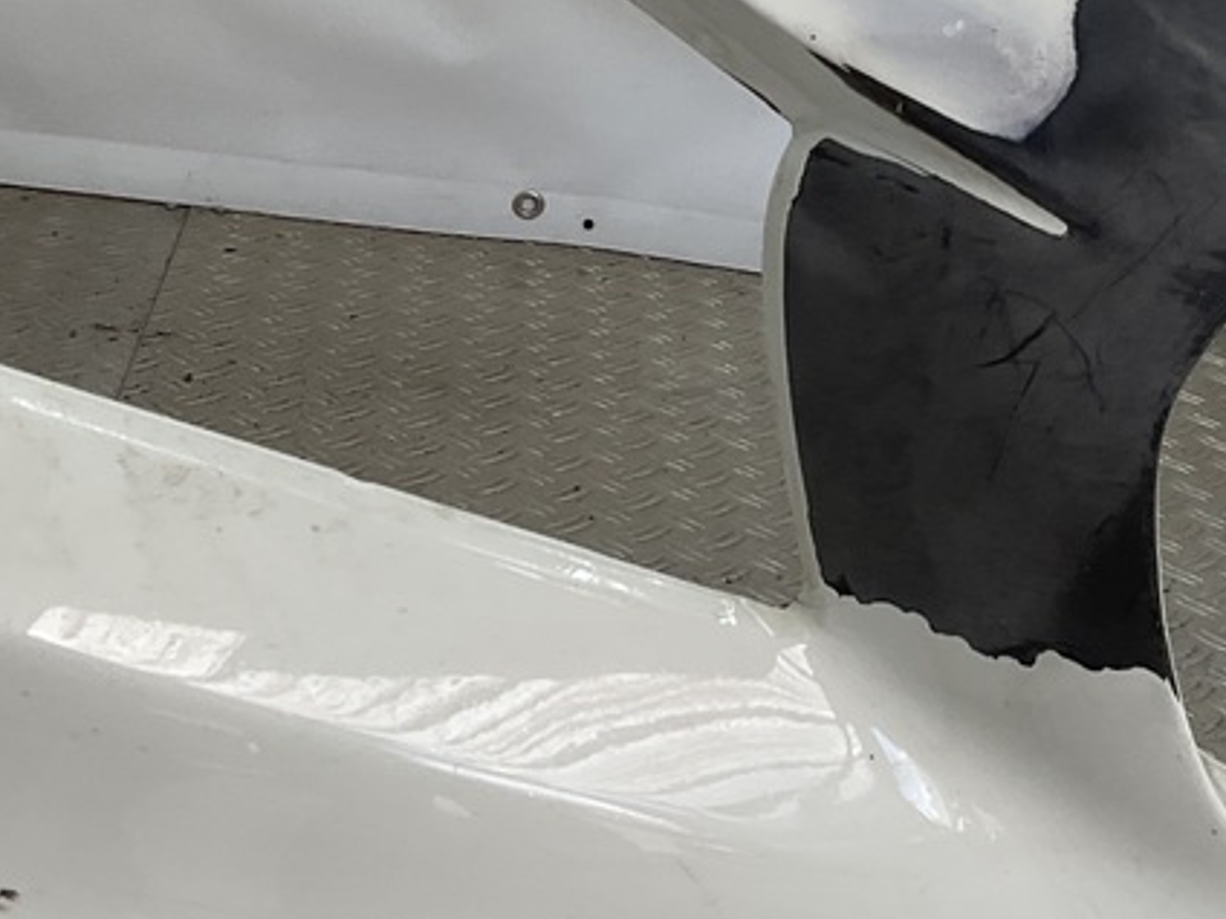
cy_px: 182
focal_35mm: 69
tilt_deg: -18.6
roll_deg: -14.5
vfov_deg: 21.1
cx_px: 847
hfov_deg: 27.9
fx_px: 2444
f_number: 1.8
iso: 16
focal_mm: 3
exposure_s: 1/217
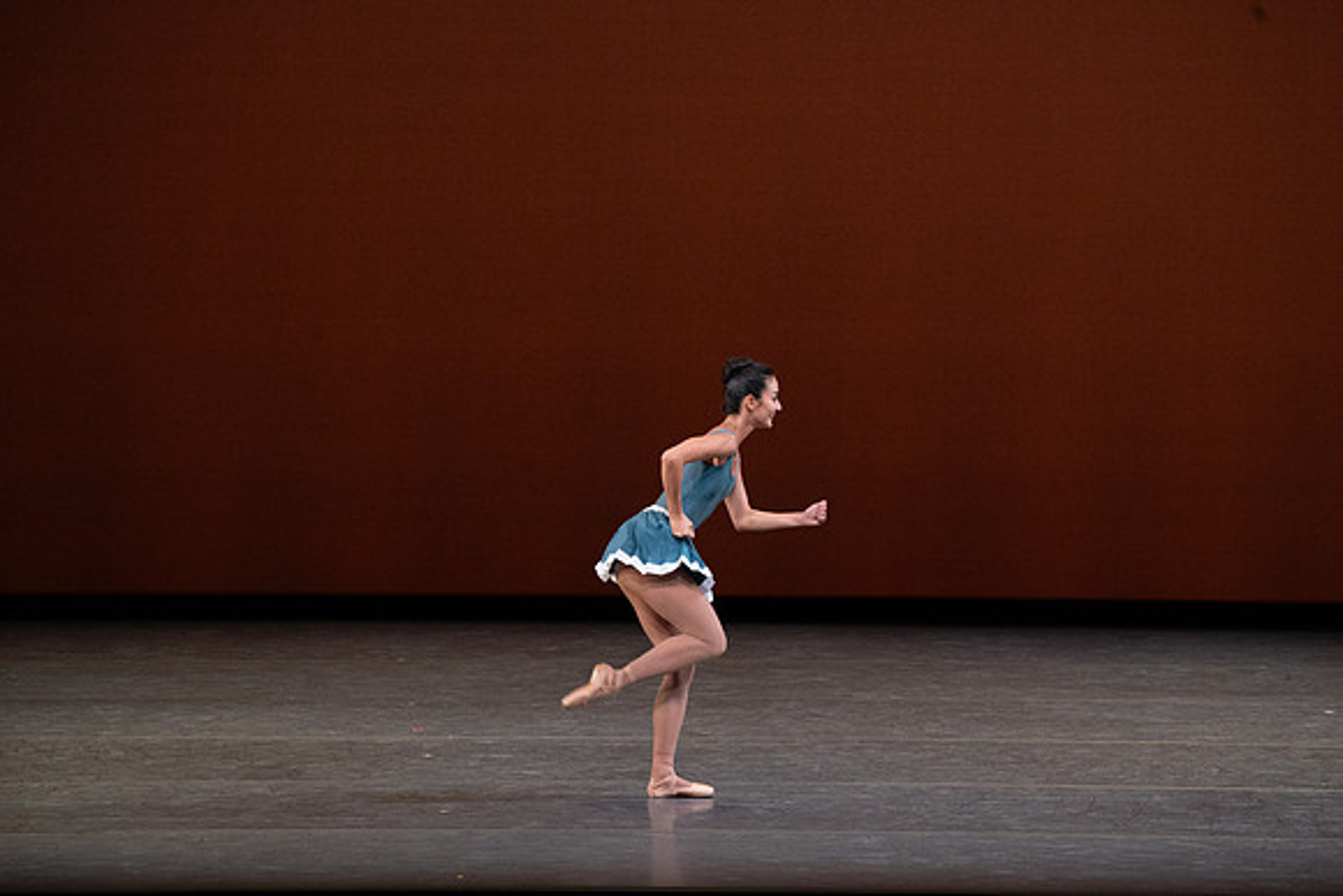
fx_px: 10746
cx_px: 672
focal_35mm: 288
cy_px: 448
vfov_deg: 4.8
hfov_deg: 7.2
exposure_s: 1/400
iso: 5000
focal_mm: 288
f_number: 9
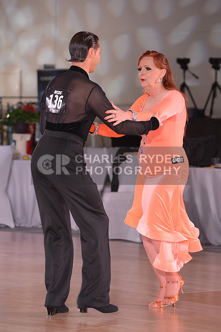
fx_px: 1431
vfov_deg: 13.3
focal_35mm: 155
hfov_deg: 8.8
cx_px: 110
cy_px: 166
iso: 3200
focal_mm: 155
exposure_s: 1/250
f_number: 6.3
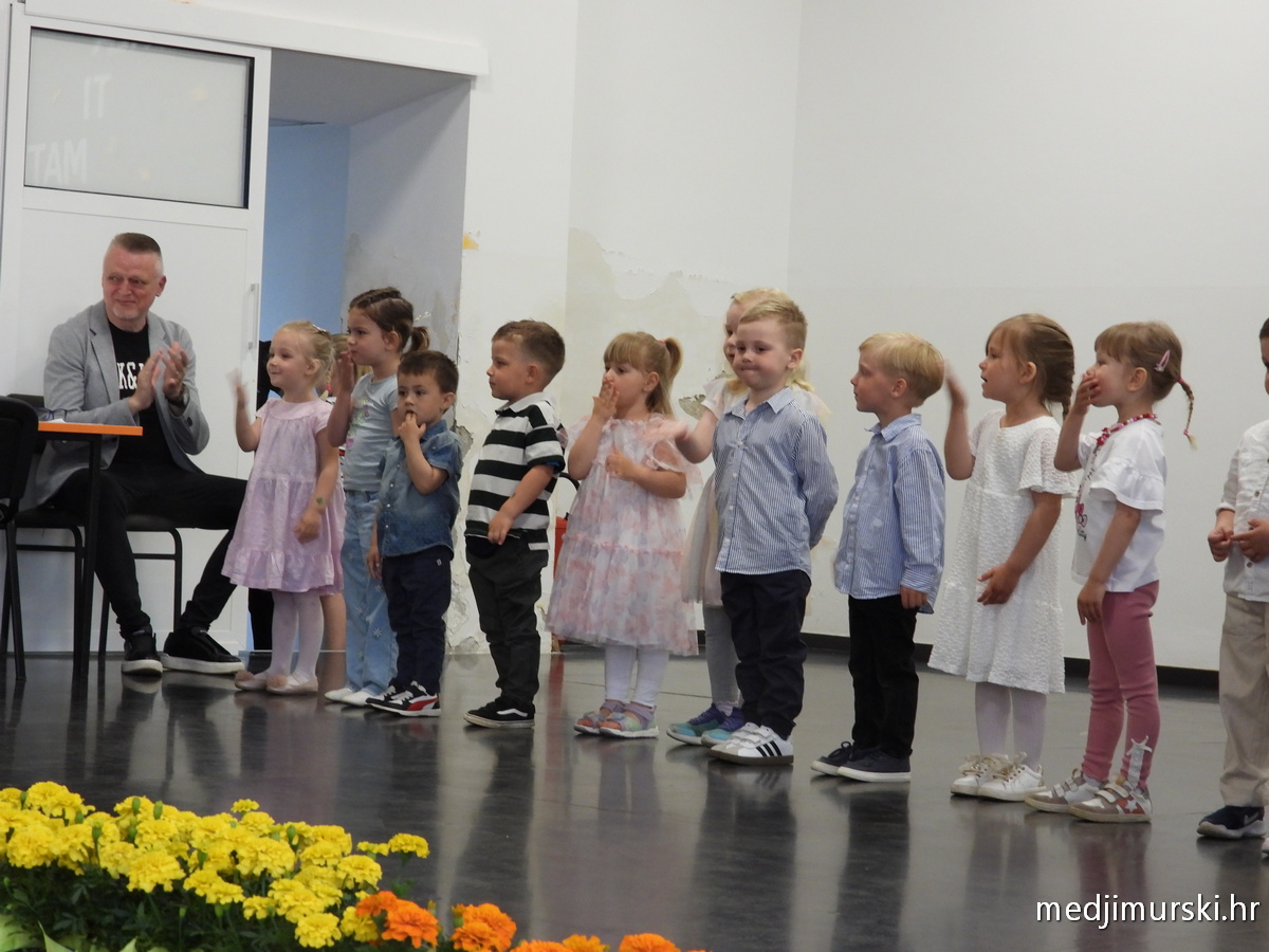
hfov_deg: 21.5
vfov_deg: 16.2
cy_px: 476
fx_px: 3336
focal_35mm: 91
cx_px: 634
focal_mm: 16.3
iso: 400
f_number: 3.5
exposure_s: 1/40
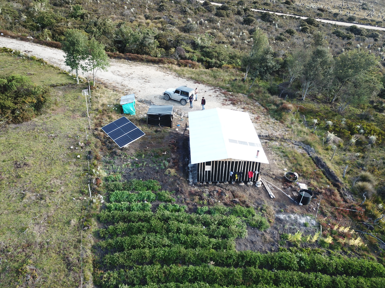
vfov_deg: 53.1
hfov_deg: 67.3
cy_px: 144
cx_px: 192
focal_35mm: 26
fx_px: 289
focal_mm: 4.73
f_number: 2.2
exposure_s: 1/120
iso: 102
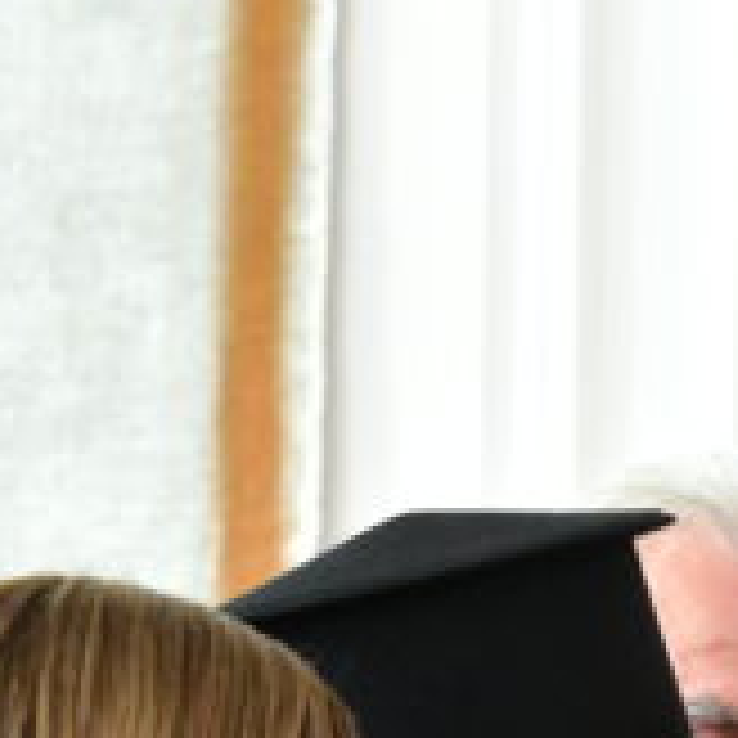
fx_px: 9576
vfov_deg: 4.4
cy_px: 1091
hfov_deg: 4.4
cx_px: 806
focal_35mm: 397
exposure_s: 1/400
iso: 8000
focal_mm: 75
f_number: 5.6
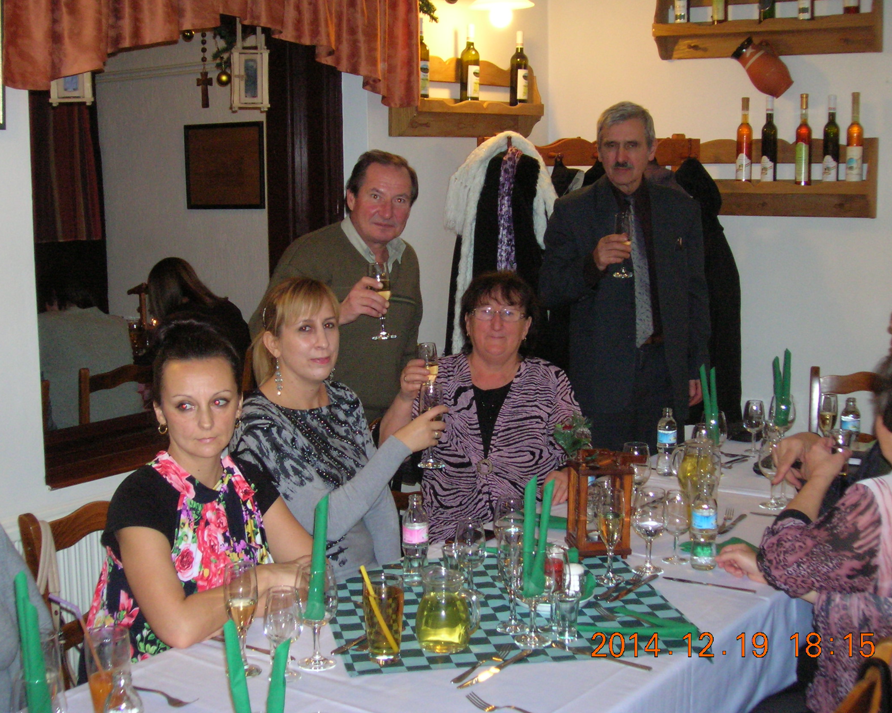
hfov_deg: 38.0
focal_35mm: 49
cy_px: 357
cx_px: 450
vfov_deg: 30.8
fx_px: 1294
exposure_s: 1/60.1
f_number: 3.2
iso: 200
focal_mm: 7.7
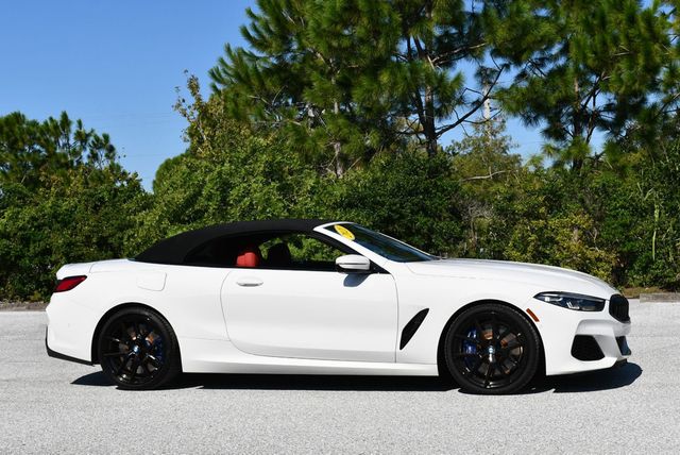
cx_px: 340
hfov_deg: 33.4
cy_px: 228
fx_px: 1134
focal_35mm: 60
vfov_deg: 22.7
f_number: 9
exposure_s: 1/320
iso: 100
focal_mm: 30
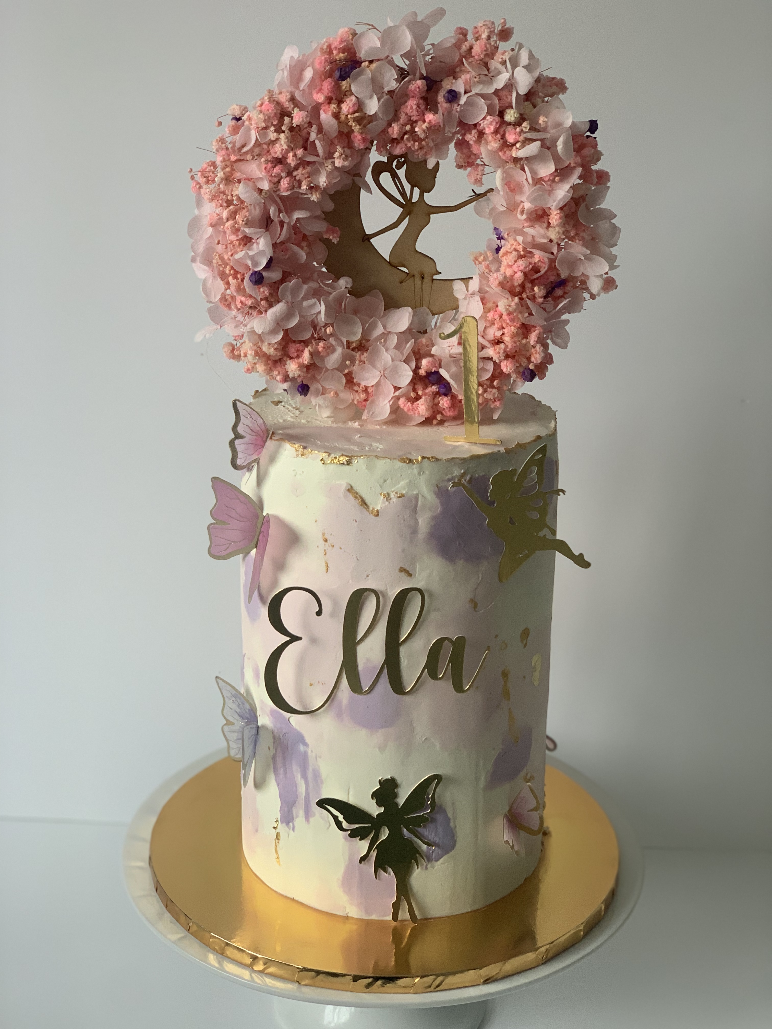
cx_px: 386
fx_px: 1546
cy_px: 514
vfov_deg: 36.8
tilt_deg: -19.8
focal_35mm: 52
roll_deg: -0.6
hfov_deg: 28.0
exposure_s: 1/97
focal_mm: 6
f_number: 2.4
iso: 125
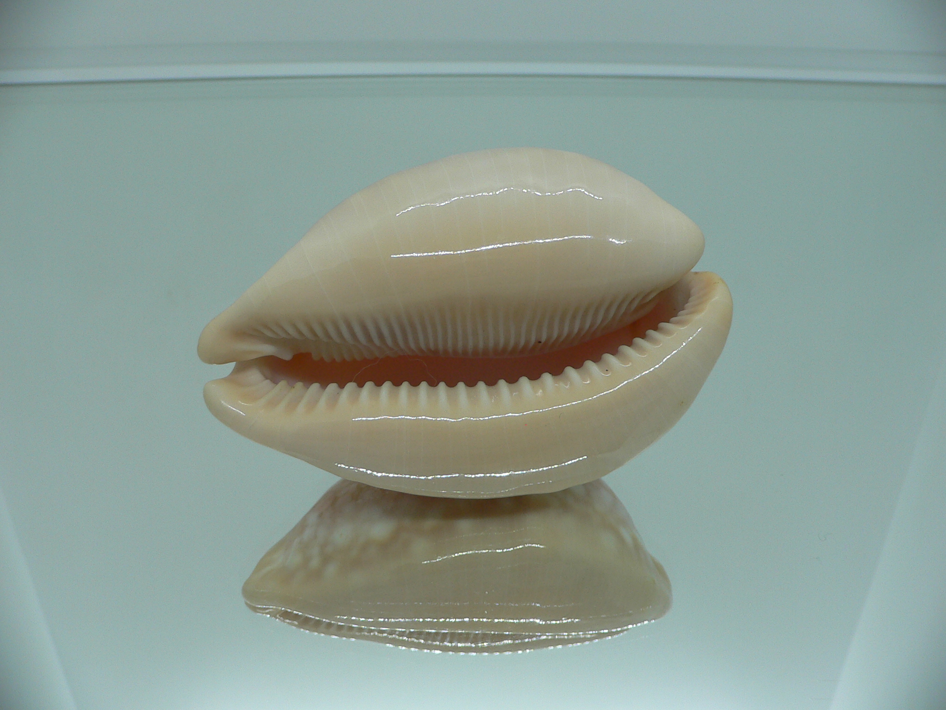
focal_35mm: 35
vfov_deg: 40.7
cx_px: 473
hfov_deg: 52.6
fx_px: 956
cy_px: 355
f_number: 2.8
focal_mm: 4.6
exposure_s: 1/60
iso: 80
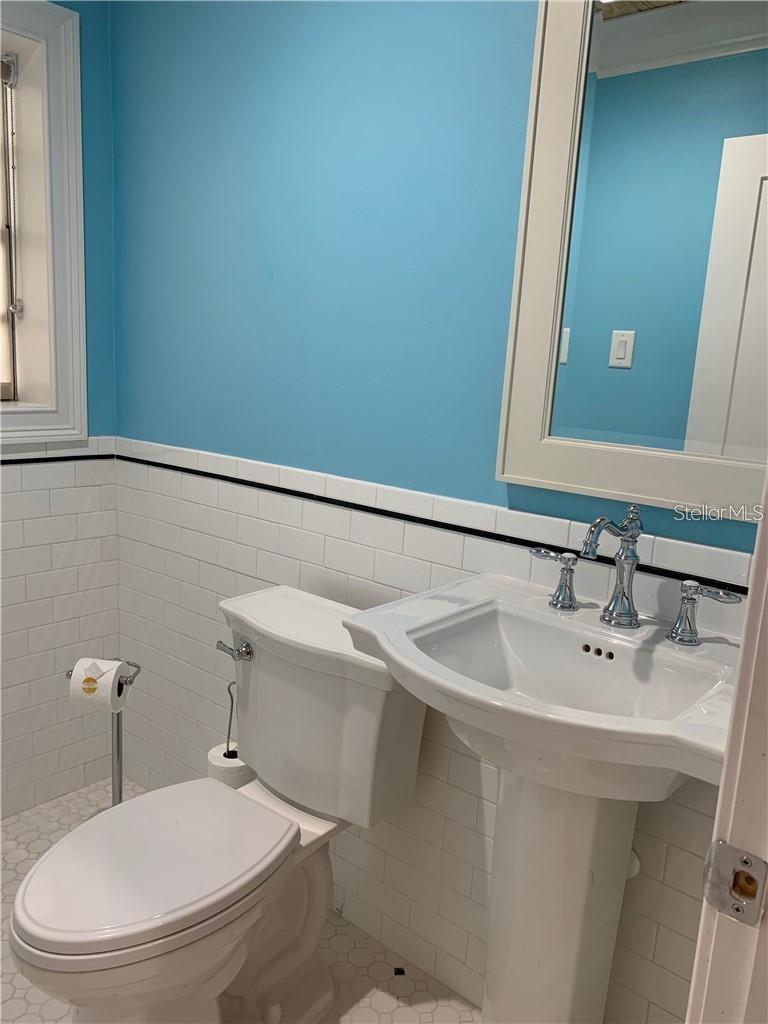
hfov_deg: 53.1
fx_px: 769
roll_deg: -3.3
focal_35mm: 26
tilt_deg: -10.7
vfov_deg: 67.3
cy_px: 512
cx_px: 384
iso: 100
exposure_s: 1/60
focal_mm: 4.25
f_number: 1.8
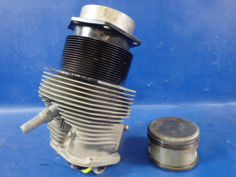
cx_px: 118
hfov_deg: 63.4
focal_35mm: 28
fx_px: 191
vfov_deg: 49.7
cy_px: 88
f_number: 3.9
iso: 800
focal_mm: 5
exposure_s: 1/15
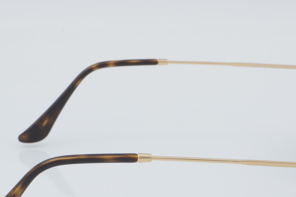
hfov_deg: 16.4
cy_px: 156
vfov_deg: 10.9
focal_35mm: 125
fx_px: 1028
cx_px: 182
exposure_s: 1/4
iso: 100
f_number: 32
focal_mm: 50
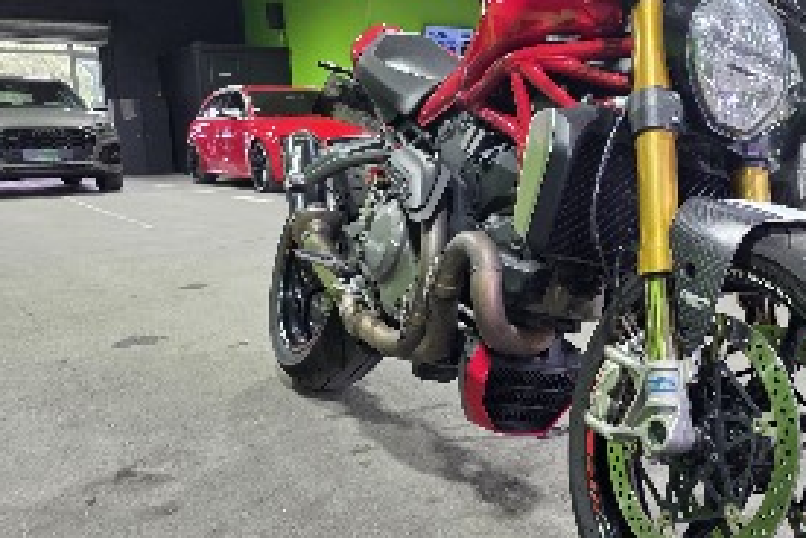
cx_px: 558
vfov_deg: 36.9
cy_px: 266
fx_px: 806
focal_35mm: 36
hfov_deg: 51.8
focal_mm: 6.25
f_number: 1.7
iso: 200
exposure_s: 1/180
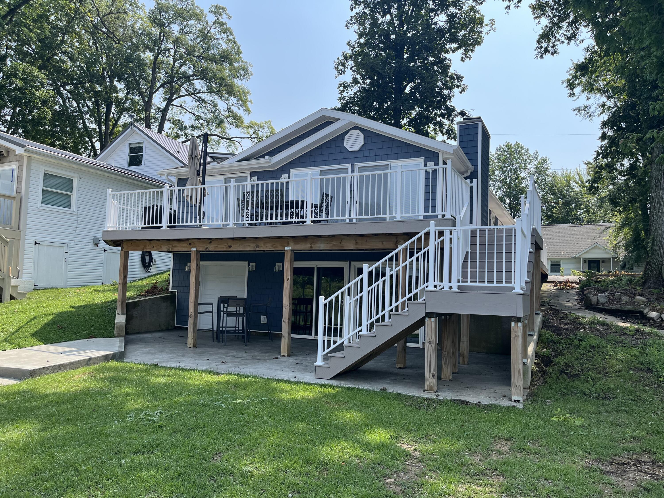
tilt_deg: +4.0
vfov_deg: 53.1
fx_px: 499
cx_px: 332
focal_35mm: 26
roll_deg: -1.7
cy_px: 249
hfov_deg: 67.3
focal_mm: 5.1
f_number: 1.6
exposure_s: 1/1802
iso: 50
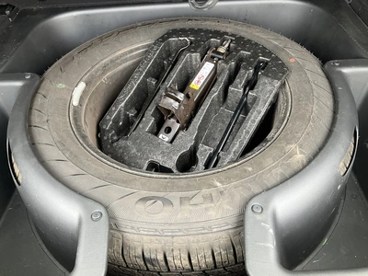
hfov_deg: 61.7
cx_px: 184
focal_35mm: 29
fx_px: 308
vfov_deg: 48.2
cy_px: 138
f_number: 1.8
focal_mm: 3
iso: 64
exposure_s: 1/108
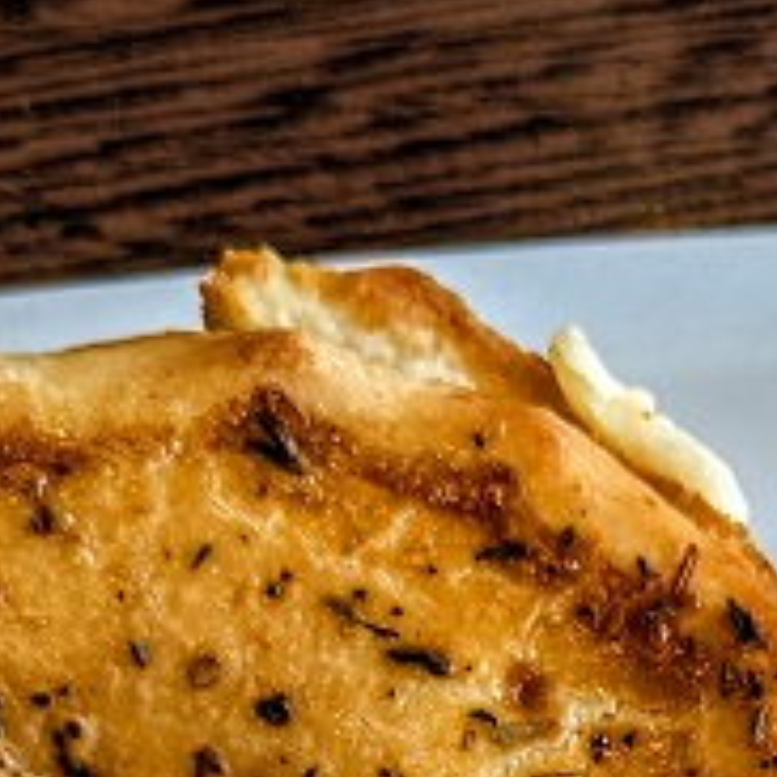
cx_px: 930
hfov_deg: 14.0
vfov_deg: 13.3
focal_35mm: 121
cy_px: 1282
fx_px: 3073
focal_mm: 5.43
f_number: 1.89
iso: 227
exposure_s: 1/100
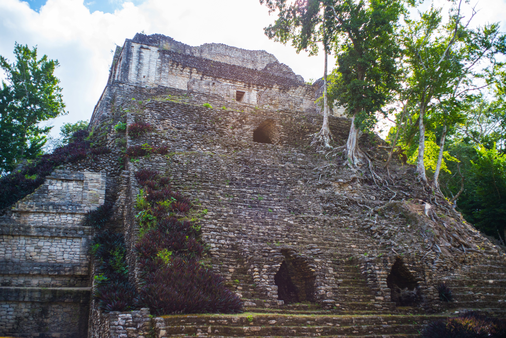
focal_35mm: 85
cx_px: 253
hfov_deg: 23.9
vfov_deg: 16.1
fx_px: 1195
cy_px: 169
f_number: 1.8
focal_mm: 85
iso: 400
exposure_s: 1/1600
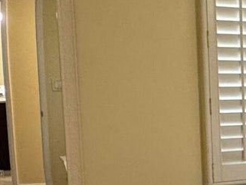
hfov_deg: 17.5
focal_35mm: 93
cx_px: 429
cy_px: 171
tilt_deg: -9.0
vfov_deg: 15.7
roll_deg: -1.2
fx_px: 661
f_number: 2.2
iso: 250
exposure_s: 1/60
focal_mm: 2.22
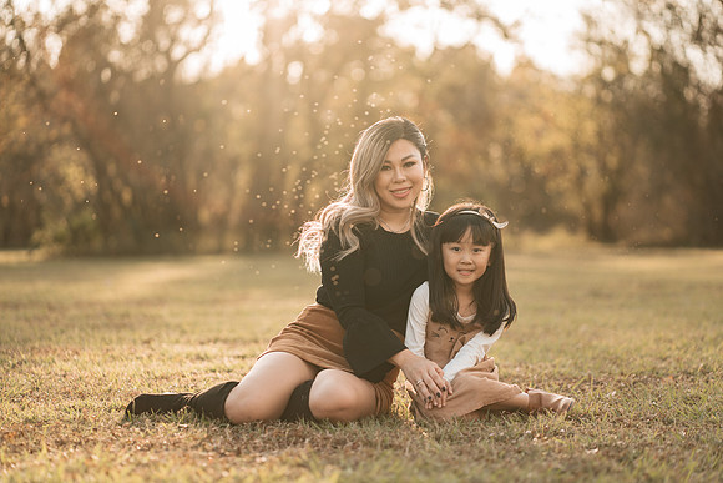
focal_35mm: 86
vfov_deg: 16.0
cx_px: 362
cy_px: 242
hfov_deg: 23.8
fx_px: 1718
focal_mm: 85
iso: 100
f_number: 2
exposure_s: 1/640
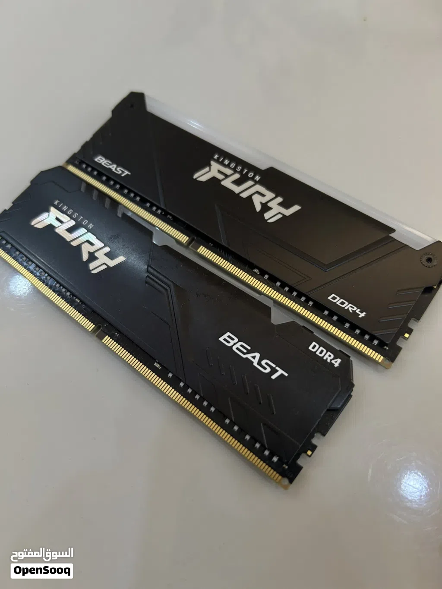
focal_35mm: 26
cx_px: 221
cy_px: 294
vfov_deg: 67.3
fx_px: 443
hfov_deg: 53.1
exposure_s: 1/100
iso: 100
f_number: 1.5
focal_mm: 5.7
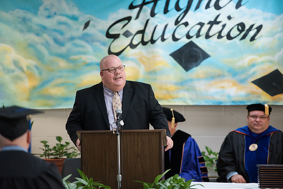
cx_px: 142
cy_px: 94
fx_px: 1455
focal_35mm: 185
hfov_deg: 11.1
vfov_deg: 7.4
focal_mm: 185
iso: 3200
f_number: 3.2
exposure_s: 1/200
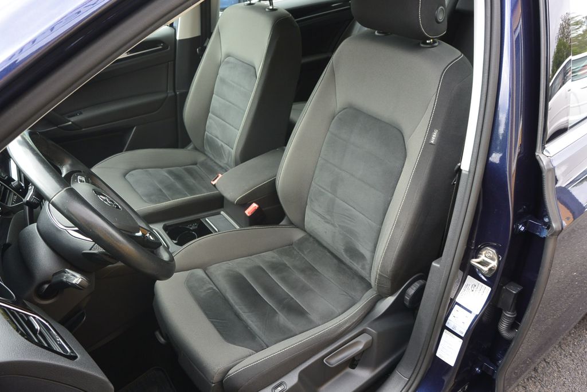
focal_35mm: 27
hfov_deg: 67.4
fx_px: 440
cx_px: 294
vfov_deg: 47.9
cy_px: 196
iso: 160
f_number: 3.5
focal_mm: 10
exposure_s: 1/160
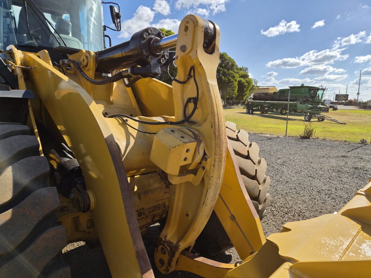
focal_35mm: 23
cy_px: 139
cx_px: 186
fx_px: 247
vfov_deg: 58.9
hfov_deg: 73.9
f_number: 1.8
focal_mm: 5.4
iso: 80
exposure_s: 1/6512
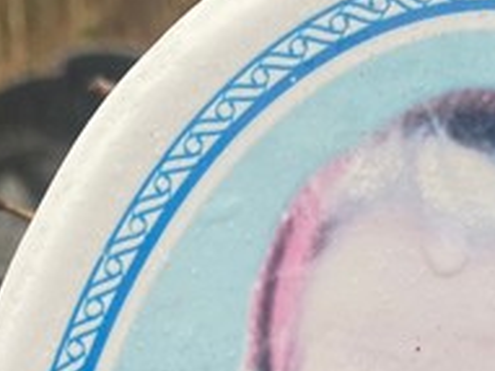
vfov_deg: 12.2
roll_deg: -0.8
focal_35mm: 109
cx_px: 233
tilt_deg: -22.1
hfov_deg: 18.1
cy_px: 716
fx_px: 1558
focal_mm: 4.25
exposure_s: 1/122
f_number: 1.8
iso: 40
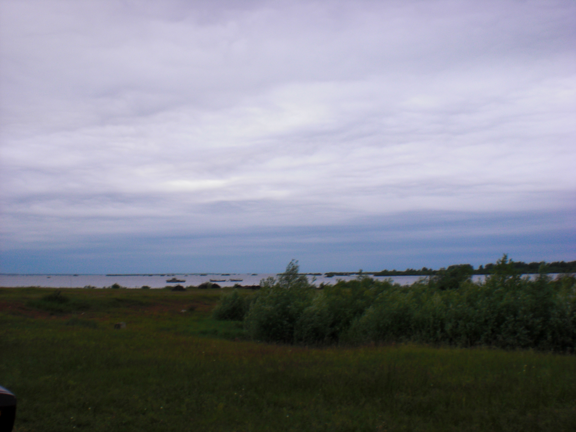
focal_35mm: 38
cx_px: 288
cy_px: 216
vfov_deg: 37.7
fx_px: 632
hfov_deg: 49.0
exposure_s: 1/250
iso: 64
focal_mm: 6.3
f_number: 5.6
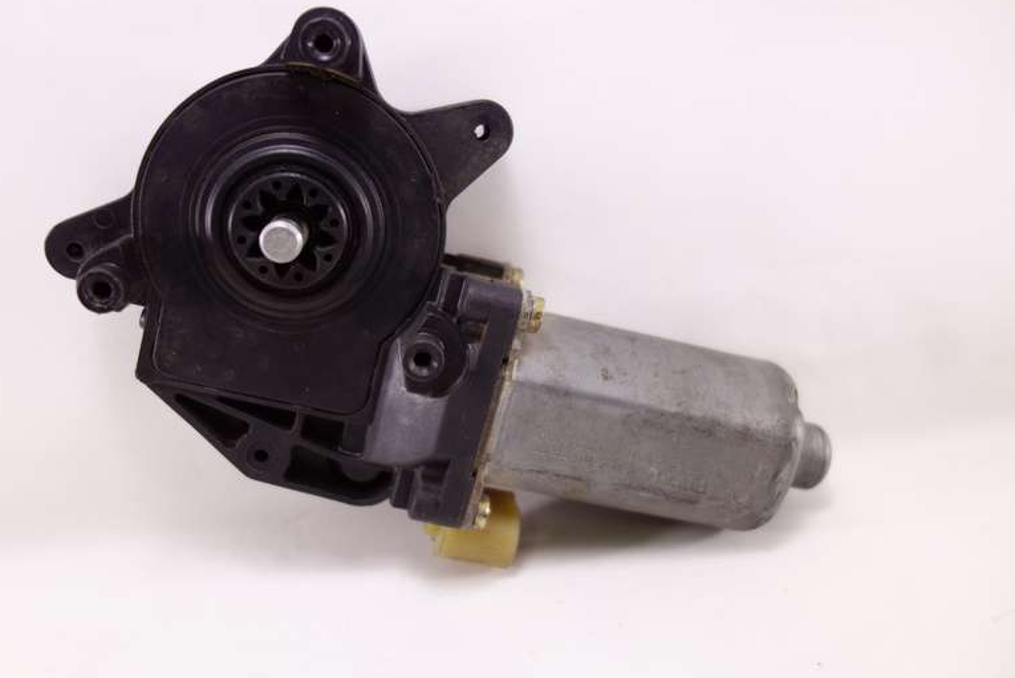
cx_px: 472
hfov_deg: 61.8
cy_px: 324
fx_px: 846
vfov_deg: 43.6
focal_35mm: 30
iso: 125
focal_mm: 10.4
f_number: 1.8
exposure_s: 1/100
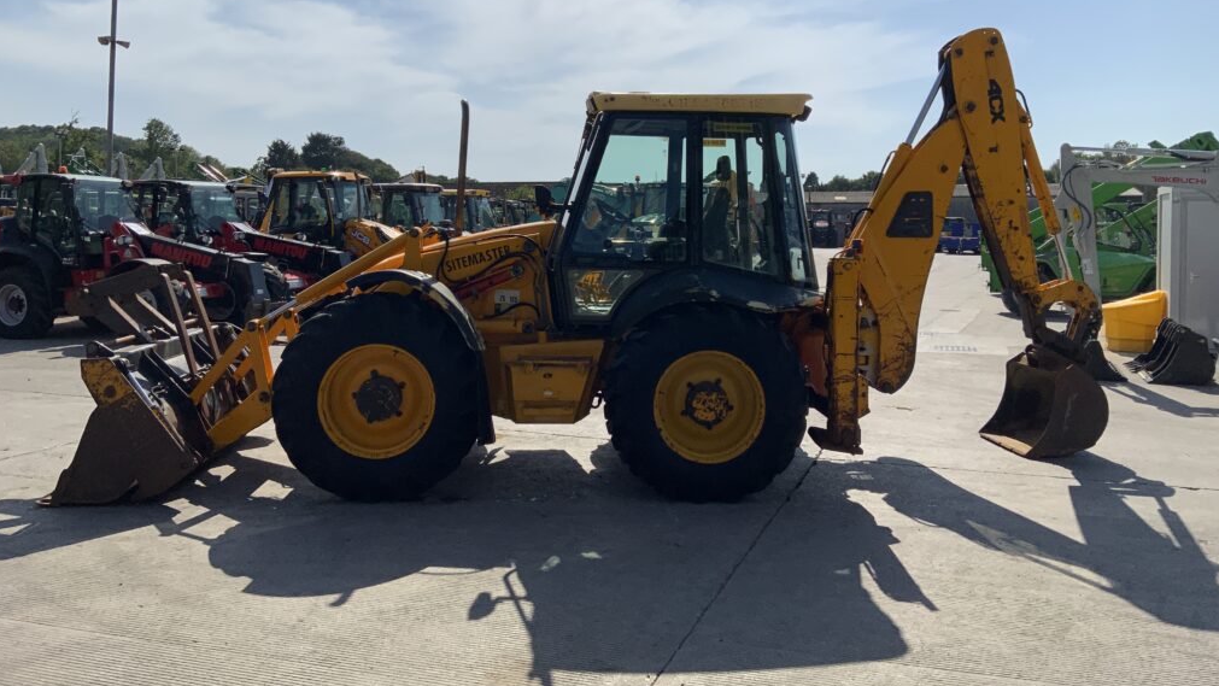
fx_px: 1034
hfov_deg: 61.0
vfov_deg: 36.5
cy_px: 256
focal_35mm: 32
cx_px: 611
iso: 20
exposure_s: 1/4785
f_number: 1.8
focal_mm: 3
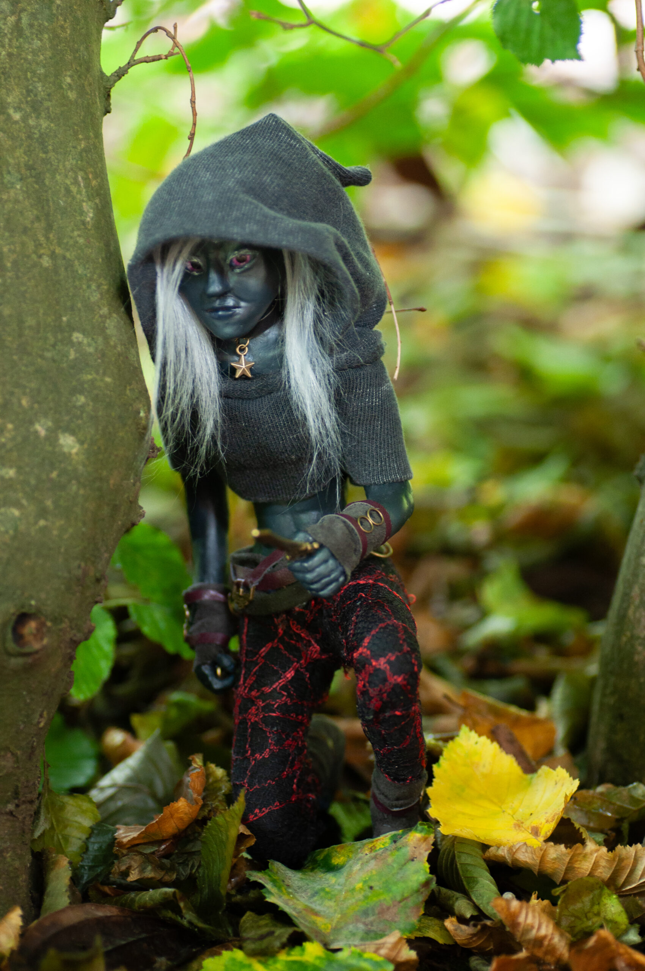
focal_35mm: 135
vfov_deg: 15.2
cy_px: 486
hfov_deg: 10.1
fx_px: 3638
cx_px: 322
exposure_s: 1/30
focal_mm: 90
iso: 640
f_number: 3.5
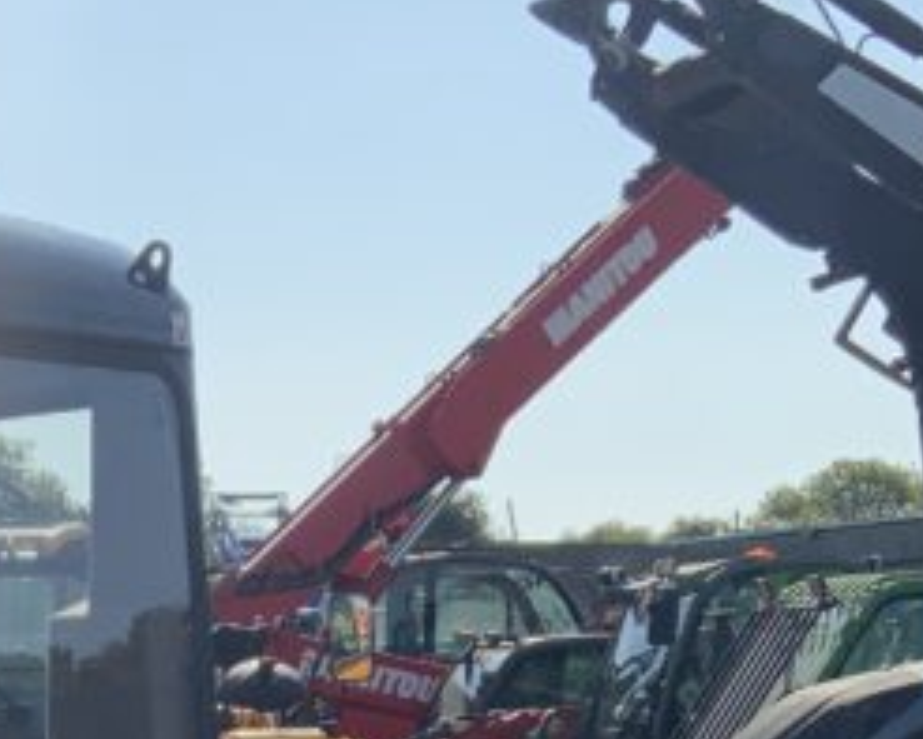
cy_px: 1182
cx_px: -53
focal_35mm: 118
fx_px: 3225
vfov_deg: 12.3
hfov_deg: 15.9
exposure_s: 1/1675
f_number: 1.8
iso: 16
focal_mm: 3
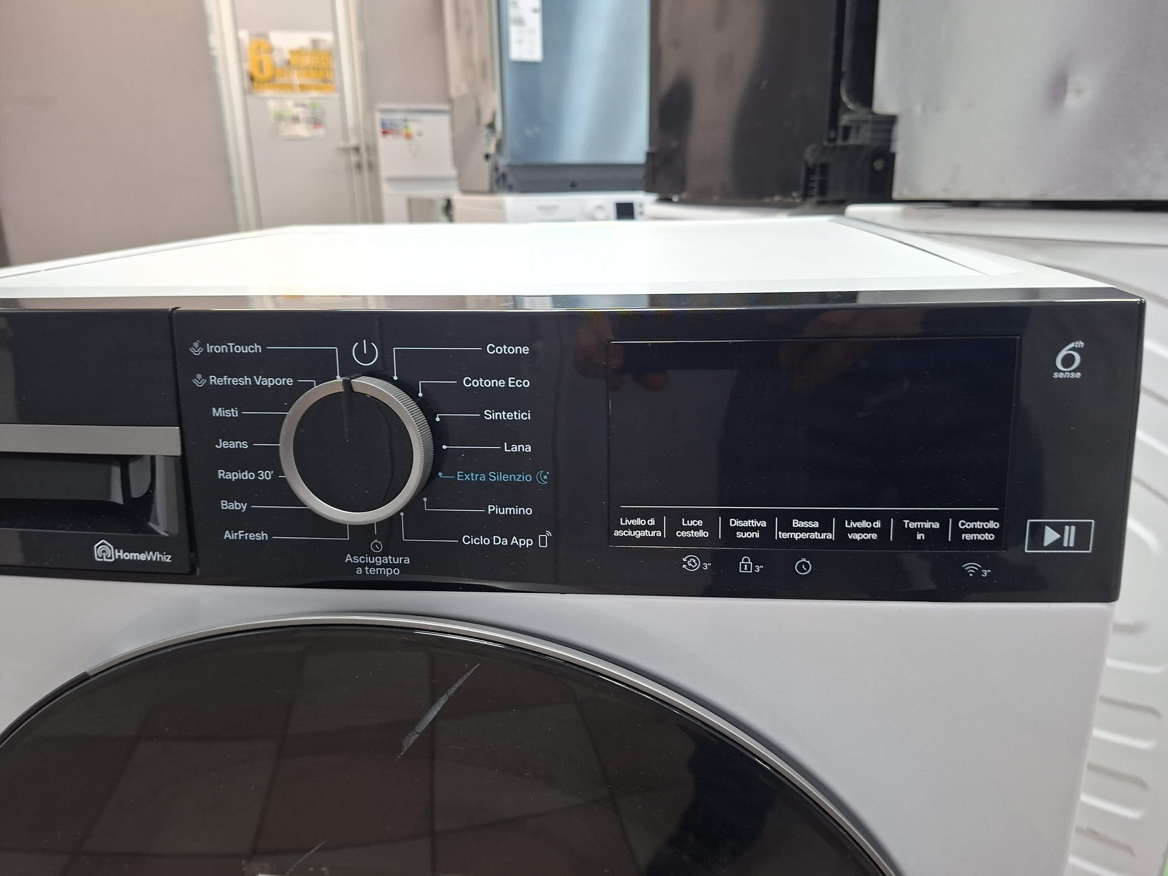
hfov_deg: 73.9
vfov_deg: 58.9
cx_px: 584
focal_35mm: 23
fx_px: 776
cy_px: 438
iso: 250
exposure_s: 1/40
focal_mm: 5.54
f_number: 1.8
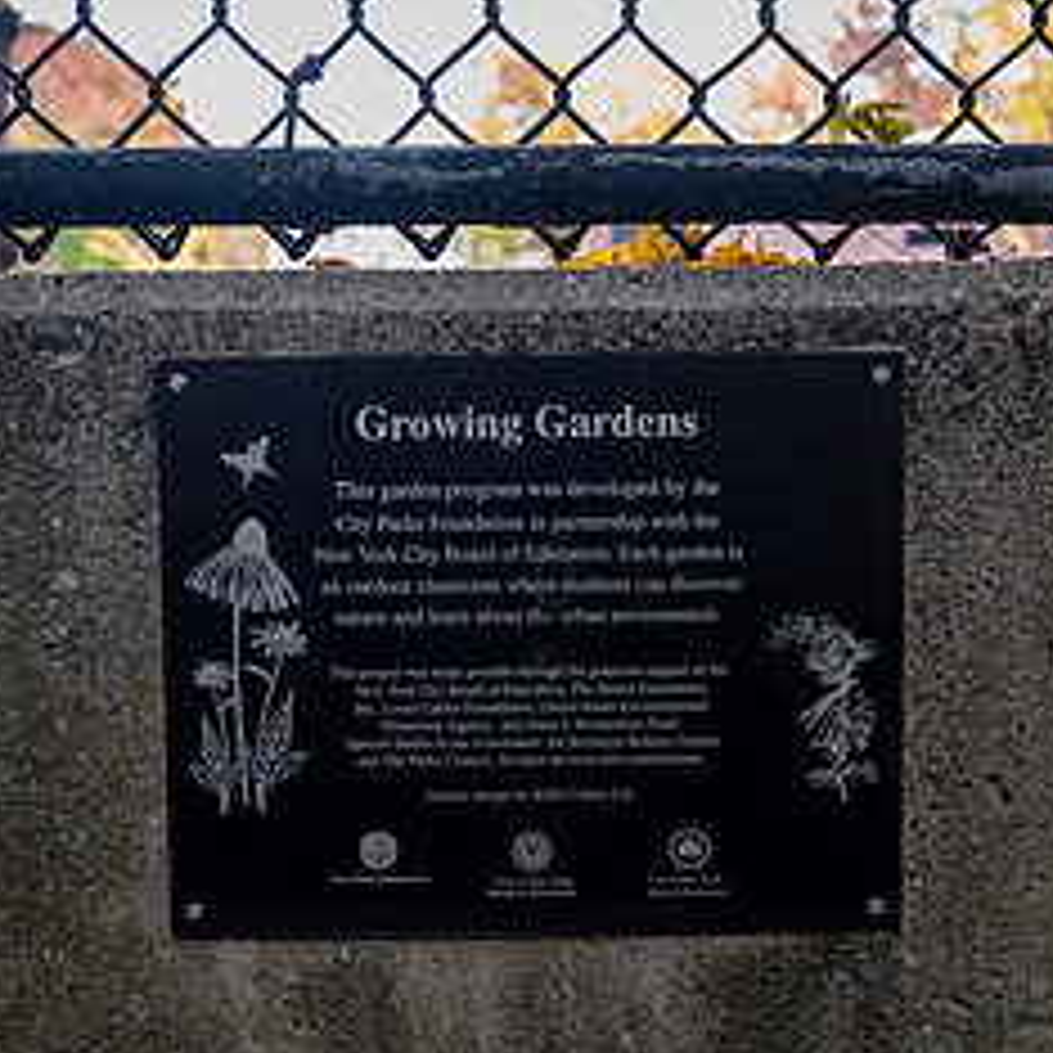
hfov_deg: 28.2
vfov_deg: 28.1
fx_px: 2099
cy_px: 608
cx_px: 549
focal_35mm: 61
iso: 2000
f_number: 4.5
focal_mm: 29
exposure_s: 1/200
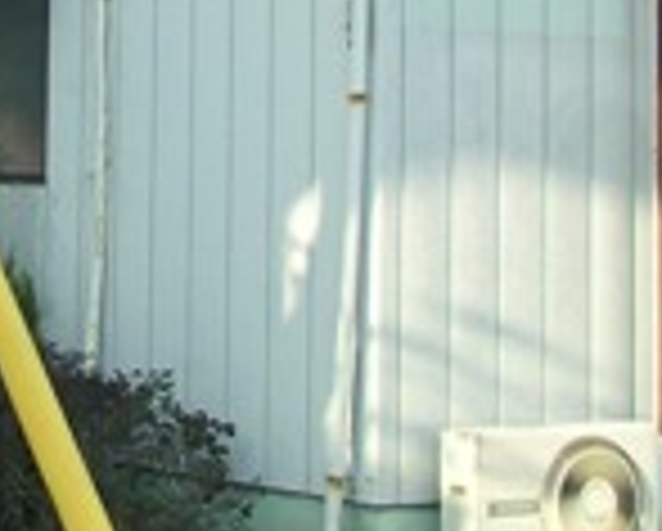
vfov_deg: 10.0
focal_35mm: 151
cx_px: -50
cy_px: -248
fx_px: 2962
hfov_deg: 12.5
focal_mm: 6
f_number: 2.9
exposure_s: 1/332
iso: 71
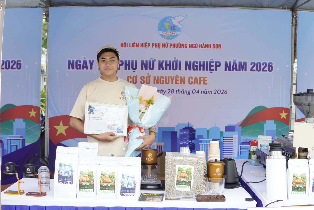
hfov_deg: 43.6
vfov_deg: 29.9
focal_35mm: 45
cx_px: 157
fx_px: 393
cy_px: 105
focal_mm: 30
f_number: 3.2
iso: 200
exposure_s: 1/320
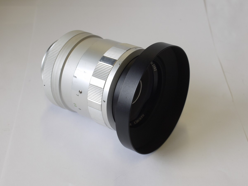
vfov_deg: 24.4
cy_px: 93
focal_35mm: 60
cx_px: 124
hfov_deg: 32.2
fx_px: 430
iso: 200
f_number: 8
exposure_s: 1/40
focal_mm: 30
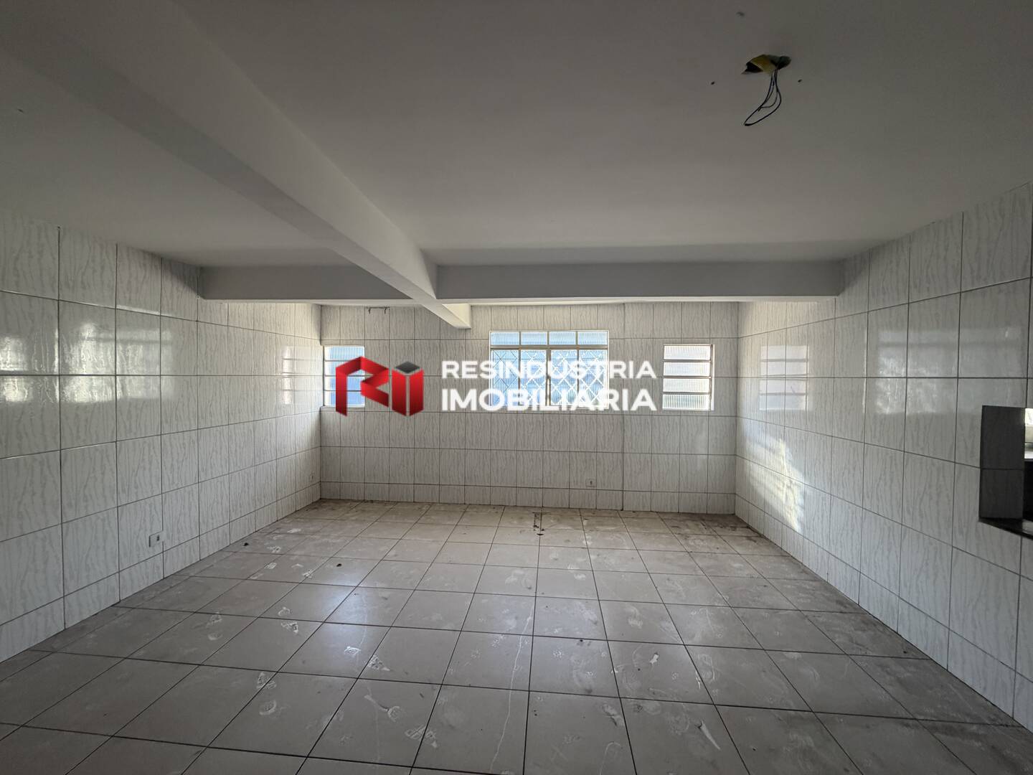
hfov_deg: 102.1
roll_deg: +0.0
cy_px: 388
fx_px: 418
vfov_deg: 85.7
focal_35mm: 14
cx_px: 516
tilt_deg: +1.3
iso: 200
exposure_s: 1/121
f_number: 2.2
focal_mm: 2.22
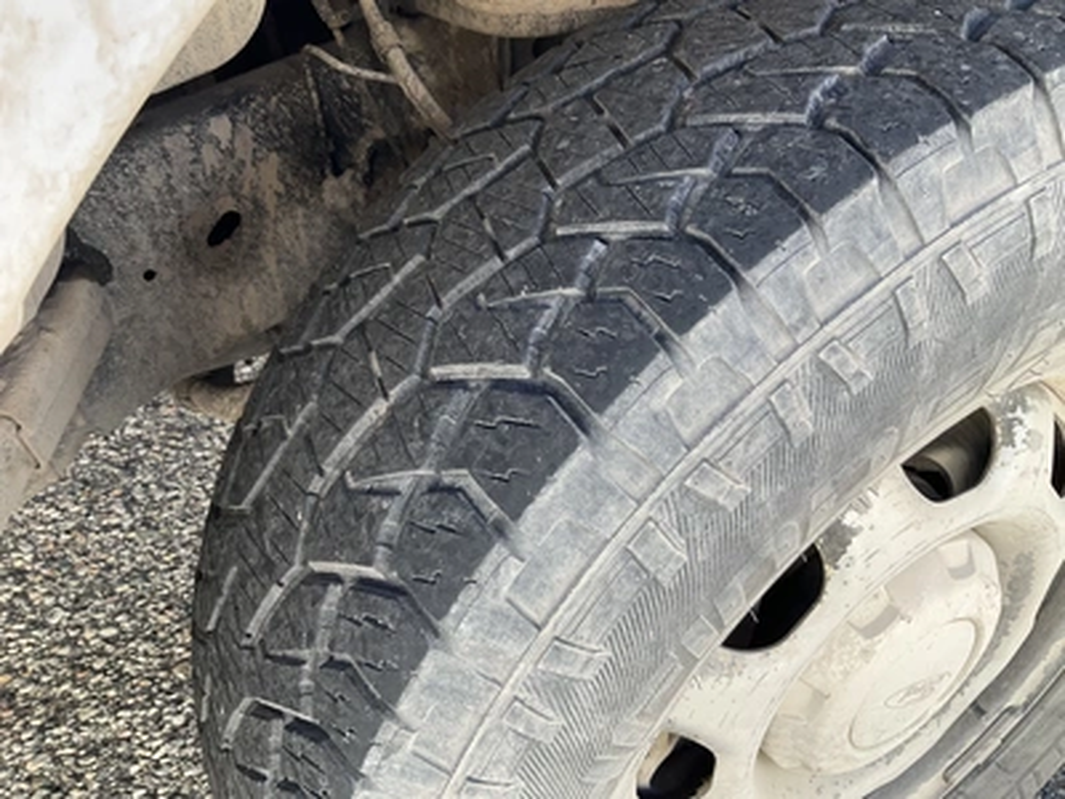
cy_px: 400
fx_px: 892
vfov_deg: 48.2
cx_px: 532
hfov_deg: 61.7
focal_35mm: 29
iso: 20
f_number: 1.8
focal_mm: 3
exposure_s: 1/137
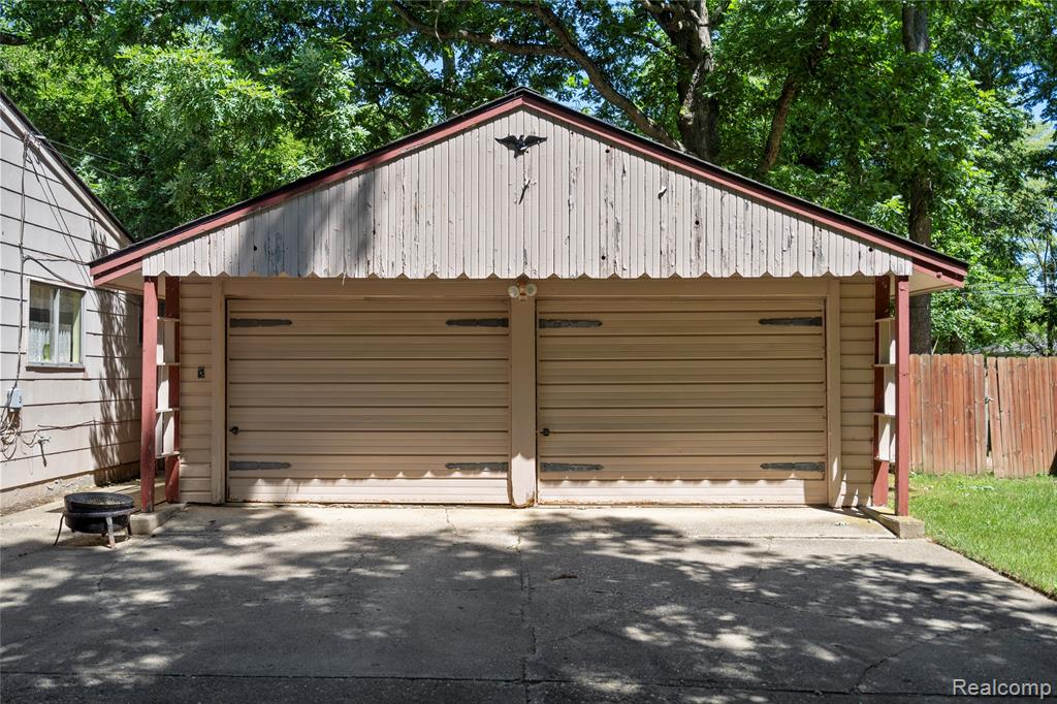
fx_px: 910
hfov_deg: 60.3
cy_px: 352
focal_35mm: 31
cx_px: 528
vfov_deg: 42.3
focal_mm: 31
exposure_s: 1/500
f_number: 4
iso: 100
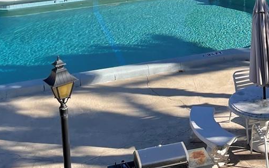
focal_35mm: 87
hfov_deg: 23.2
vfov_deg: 14.2
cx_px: 244
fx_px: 638
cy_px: -66
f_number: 1.6
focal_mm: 4.2
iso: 32
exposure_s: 1/2817
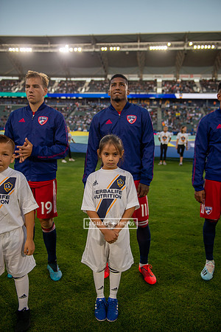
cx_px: 110
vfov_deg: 60.3
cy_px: 166
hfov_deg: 42.3
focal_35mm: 31
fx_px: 285
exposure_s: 1/640
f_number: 2.8
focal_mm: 31
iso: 320
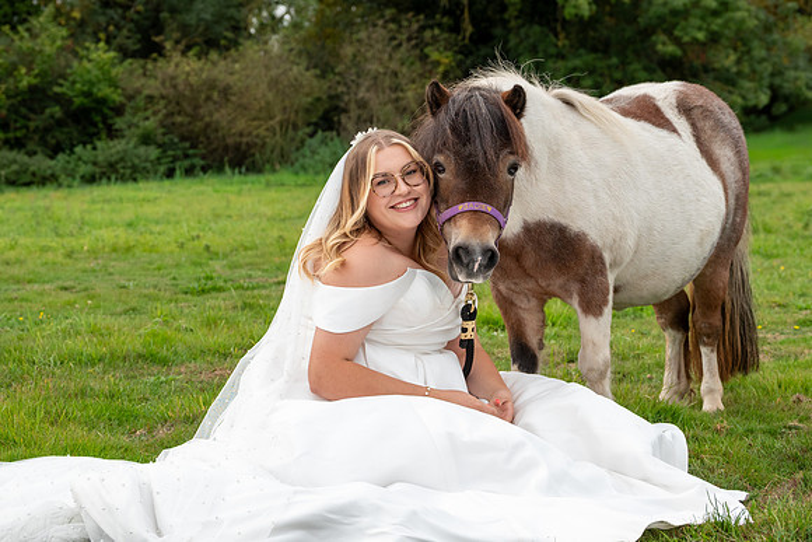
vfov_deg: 16.8
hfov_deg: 25.0
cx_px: 406
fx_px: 1829
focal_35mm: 81
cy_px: 176
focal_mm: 60
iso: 400
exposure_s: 1/1250
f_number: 6
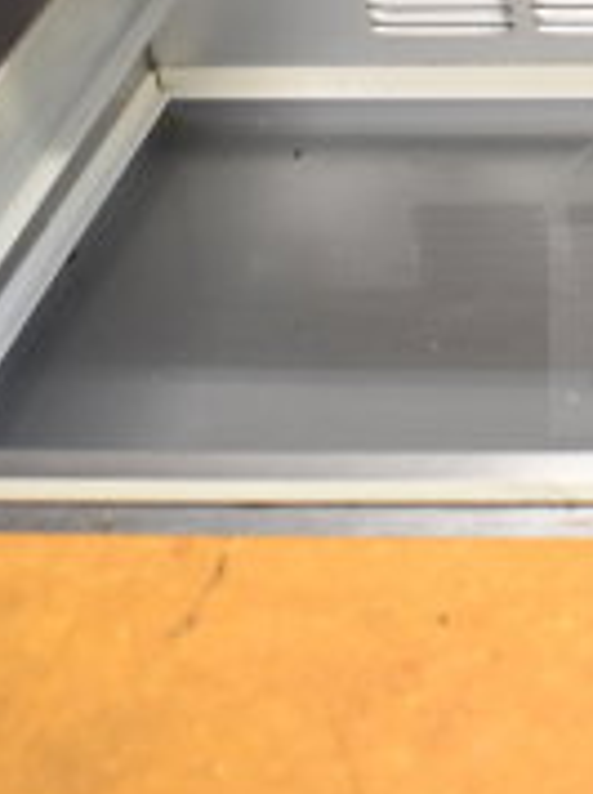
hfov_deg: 14.6
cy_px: 83
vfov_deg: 21.6
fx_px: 2038
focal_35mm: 89
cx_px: 1048
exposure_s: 1/30
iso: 560
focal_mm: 18
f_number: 3.5
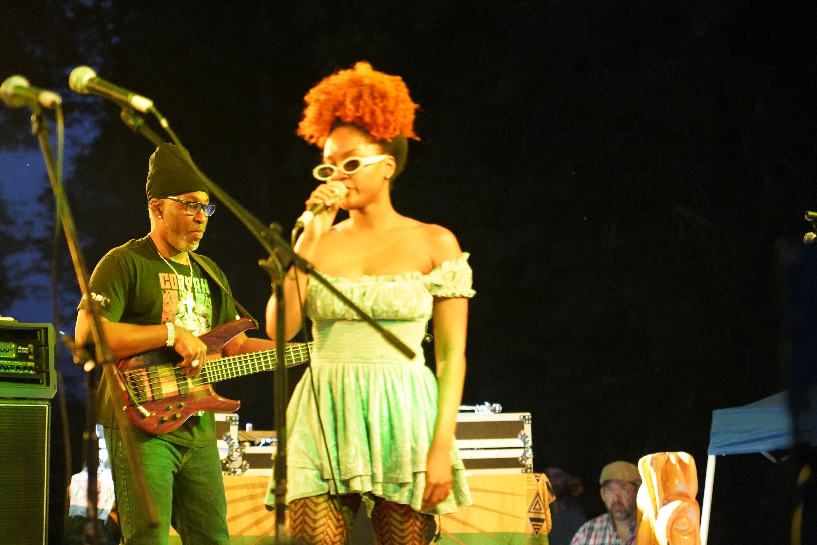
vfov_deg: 11.6
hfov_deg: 17.3
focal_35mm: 118
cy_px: 272
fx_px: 2678
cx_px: 411
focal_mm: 105
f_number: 4
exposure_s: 1/50
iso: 12800
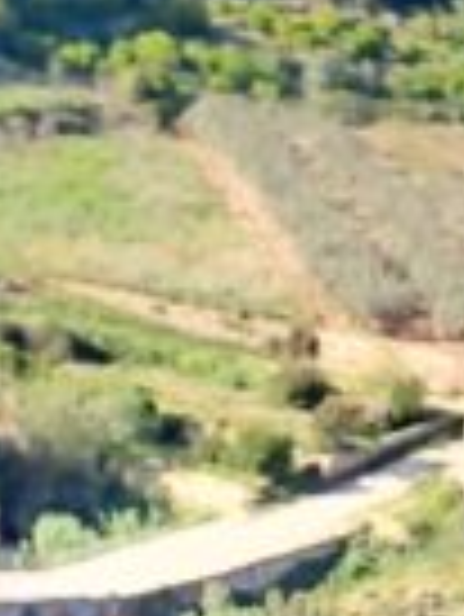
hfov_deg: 7.4
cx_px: 248
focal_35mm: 202
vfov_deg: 9.7
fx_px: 3605
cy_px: 674
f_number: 1.8
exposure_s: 1/127
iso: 50
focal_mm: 4
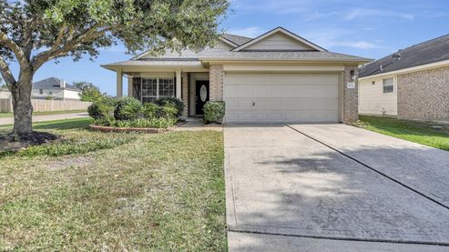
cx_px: 227
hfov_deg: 95.9
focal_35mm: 17
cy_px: 102
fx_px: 202
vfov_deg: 63.4
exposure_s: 1/640
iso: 100
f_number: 4.5
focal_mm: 11
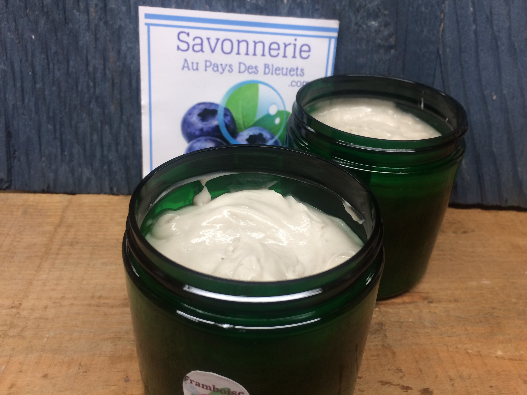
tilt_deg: -32.7
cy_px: 198
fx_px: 442
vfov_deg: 48.2
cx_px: 264
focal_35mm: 29
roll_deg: -2.6
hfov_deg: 61.7
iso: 40
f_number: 2.2
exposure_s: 1/40
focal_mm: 4.15
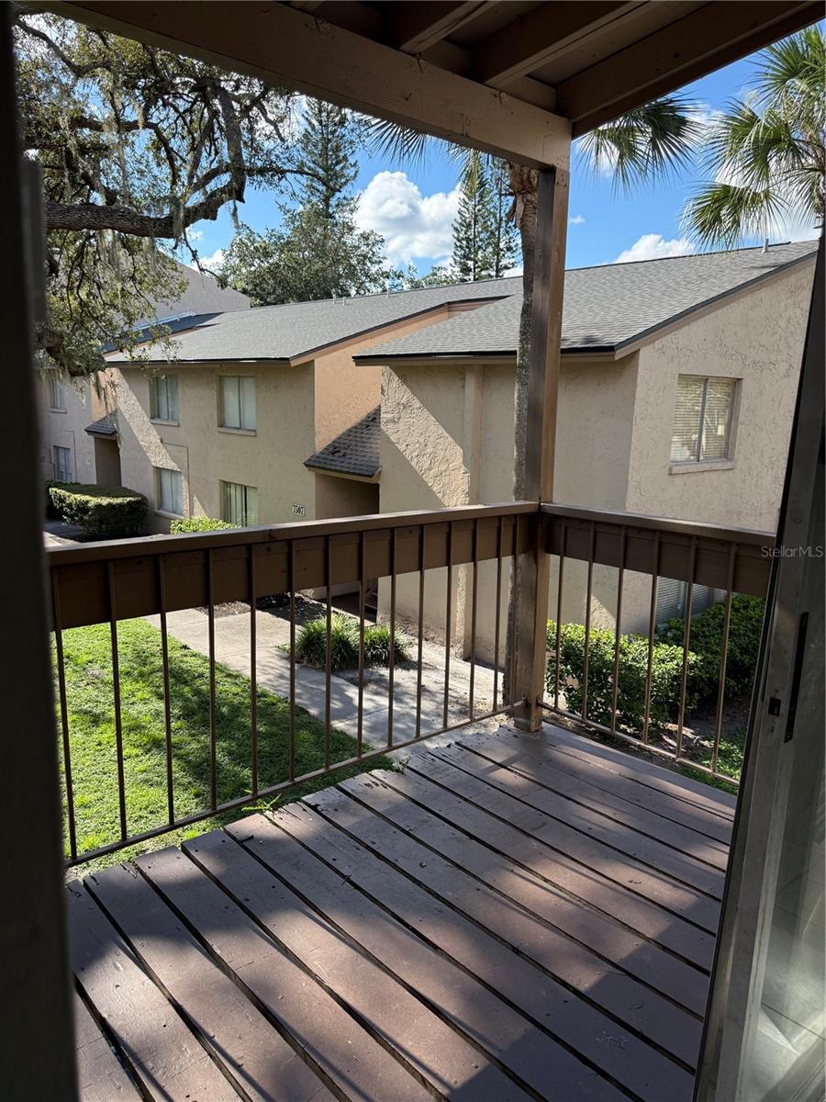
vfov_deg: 71.6
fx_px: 764
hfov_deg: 56.8
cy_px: 551
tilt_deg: -13.1
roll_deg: -1.4
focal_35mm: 24
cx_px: 413
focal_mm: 6.76
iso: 100
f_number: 1.78
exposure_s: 1/1493
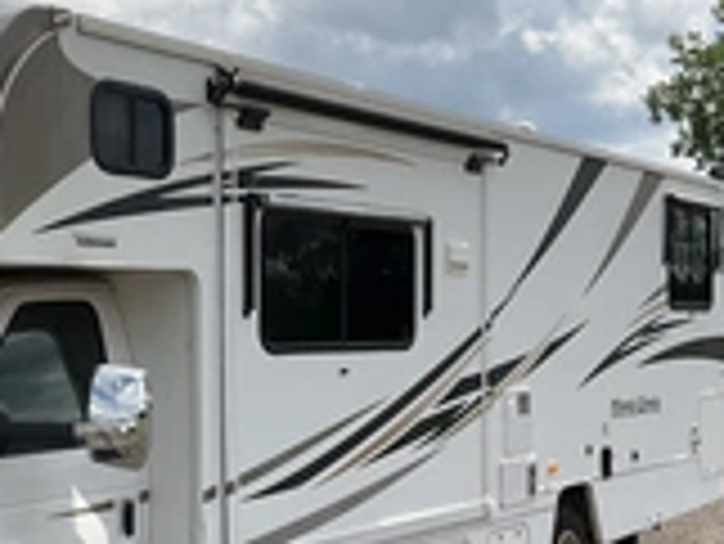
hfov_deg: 26.5
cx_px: 135
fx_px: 1507
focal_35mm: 72
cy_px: 364
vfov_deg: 20.4
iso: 25
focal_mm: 3
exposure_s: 1/2538
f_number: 1.8
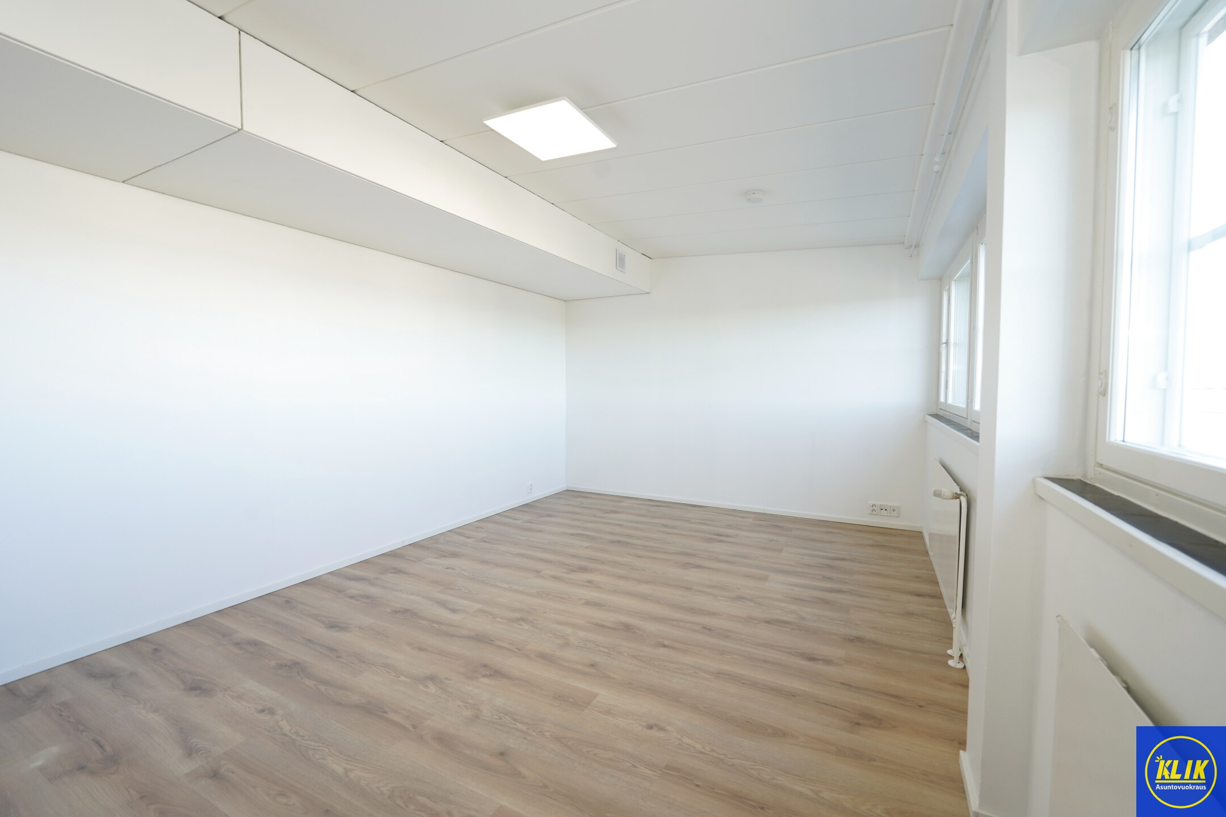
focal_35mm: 14
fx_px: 477
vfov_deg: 81.2
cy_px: 408
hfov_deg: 104.3
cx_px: 613
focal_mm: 14
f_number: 6.3
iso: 250
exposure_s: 1/30
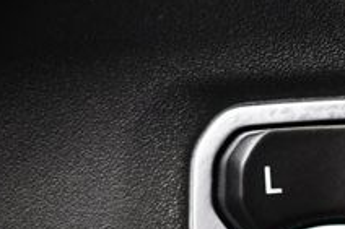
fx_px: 1044
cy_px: 313
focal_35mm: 109
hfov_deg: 18.6
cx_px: 265
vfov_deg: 12.1
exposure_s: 1/80
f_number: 3.5
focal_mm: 18
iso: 3200
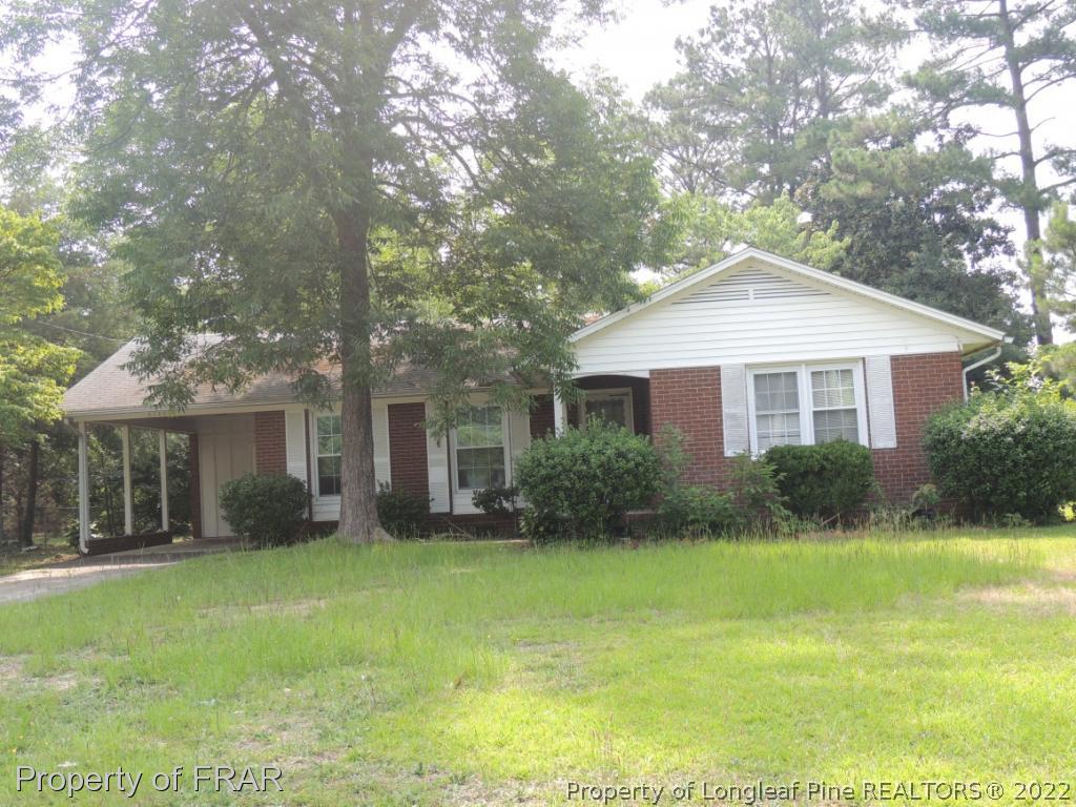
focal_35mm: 40
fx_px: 1243
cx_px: 538
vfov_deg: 36.0
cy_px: 404
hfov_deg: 46.8
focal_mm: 7.1
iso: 100
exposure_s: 1/200
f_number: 3.3
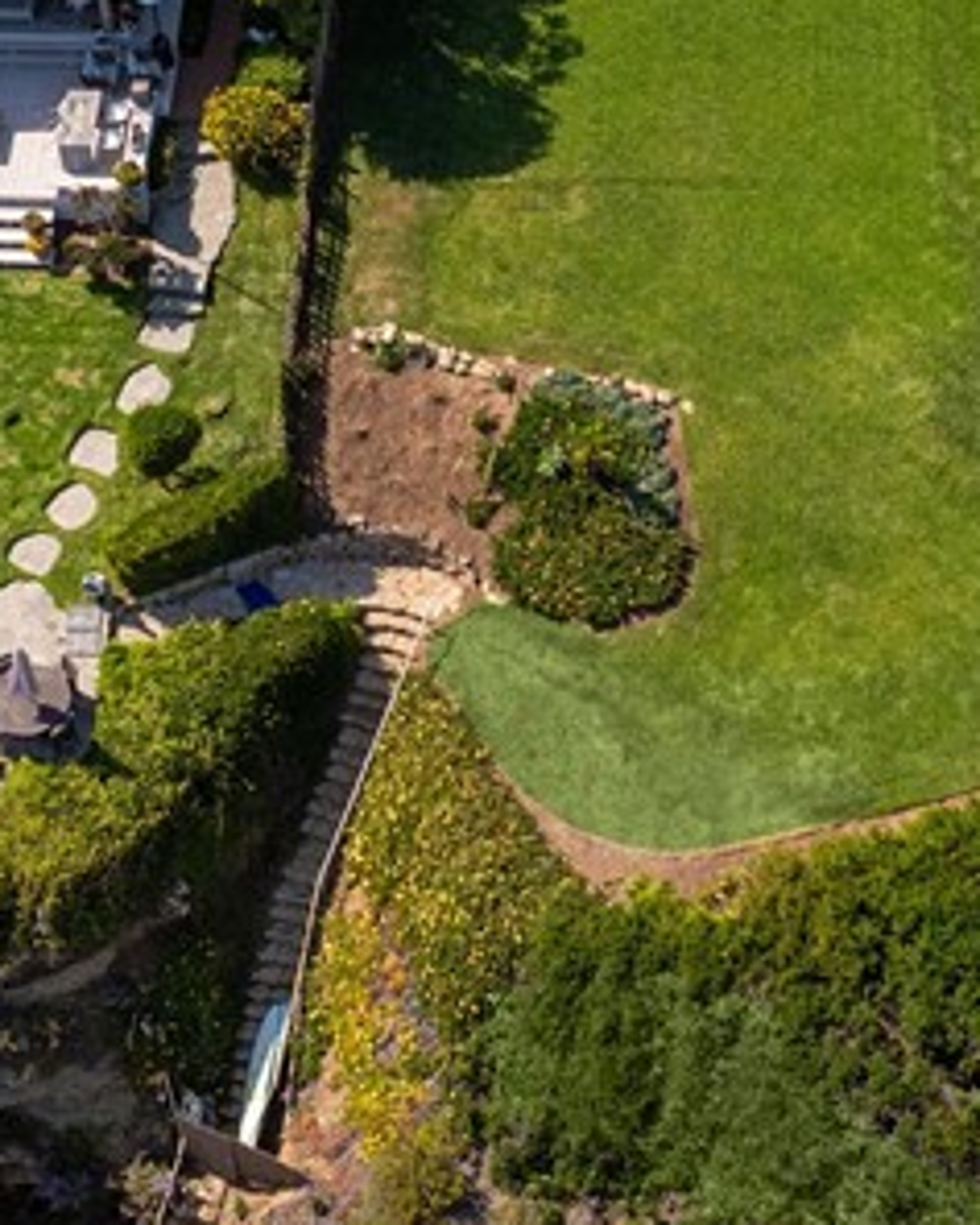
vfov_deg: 23.5
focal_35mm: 81
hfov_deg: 18.9
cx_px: 678
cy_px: 488
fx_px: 2935
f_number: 2.8
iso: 150
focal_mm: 12.29
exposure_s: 1/4000
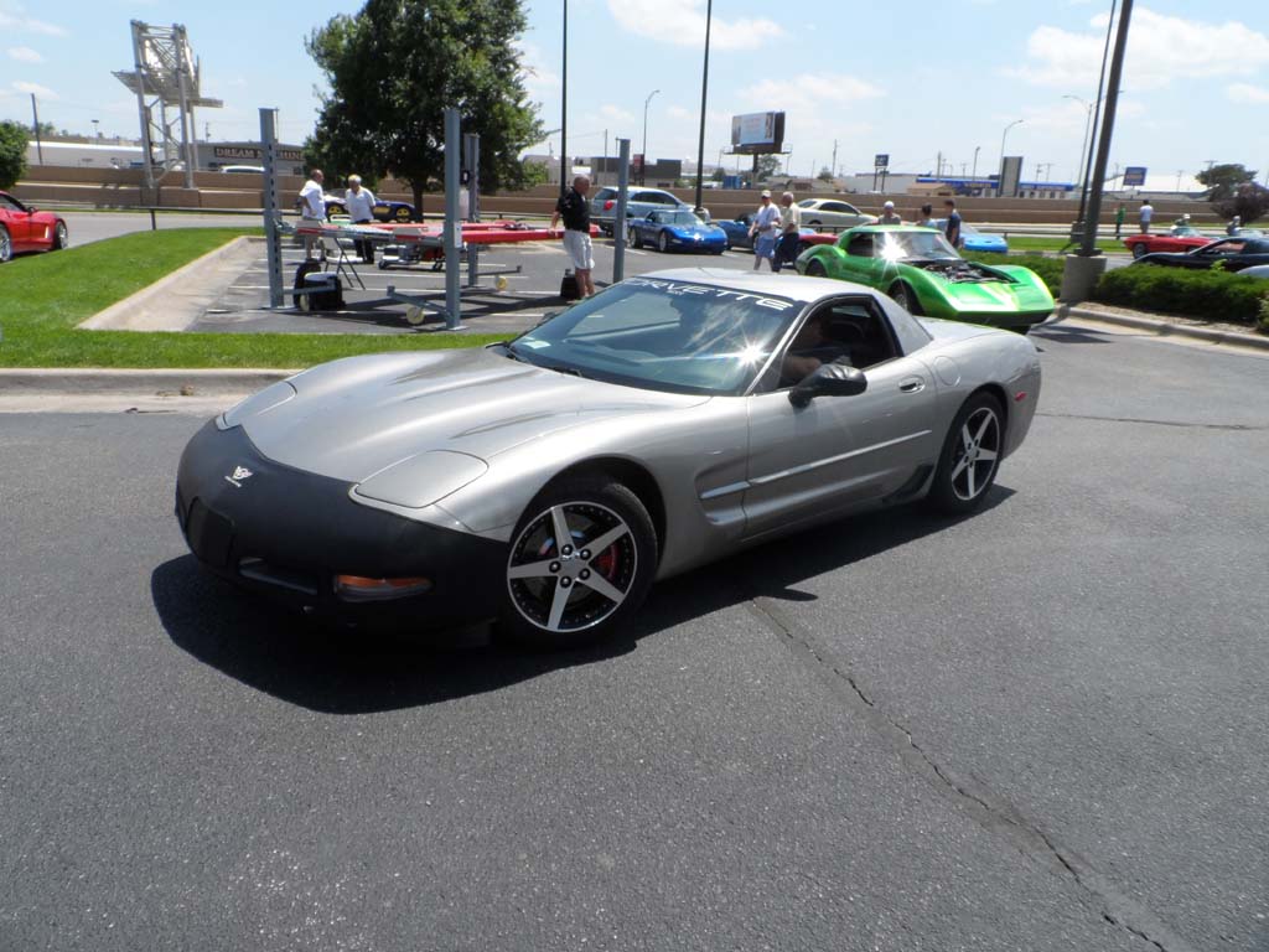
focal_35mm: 24
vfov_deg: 56.8
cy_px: 476
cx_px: 634
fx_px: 880
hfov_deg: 71.6
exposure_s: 1/750
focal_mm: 4
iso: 80
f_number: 4.5
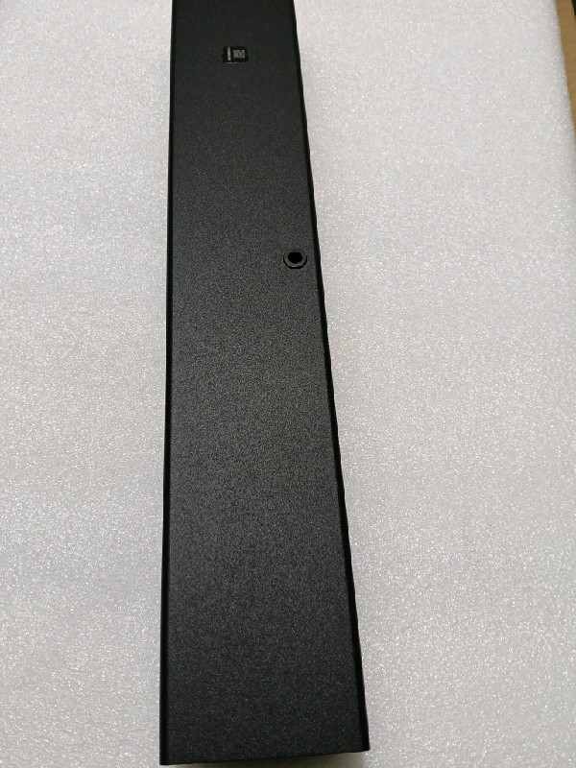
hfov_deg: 51.4
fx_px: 599
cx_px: 288
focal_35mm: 27
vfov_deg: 65.3
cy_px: 384
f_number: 1.8
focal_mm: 3.98
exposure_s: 1/33.3
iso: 200
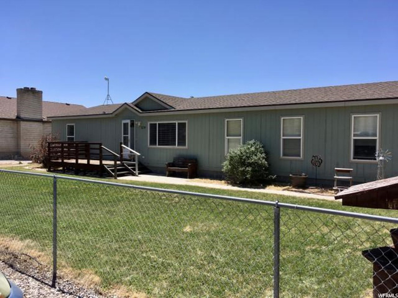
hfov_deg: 61.7
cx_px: 199
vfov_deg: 48.2
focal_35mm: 29
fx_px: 333
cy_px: 149
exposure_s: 1/1148
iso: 25
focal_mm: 4.15
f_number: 2.2
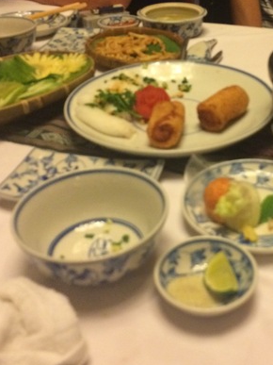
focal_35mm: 50
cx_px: 215
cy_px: 131
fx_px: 526
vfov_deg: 37.9
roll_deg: +1.4
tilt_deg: -30.1
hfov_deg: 28.5
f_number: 2.2
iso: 250
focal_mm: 4.15
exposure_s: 1/25
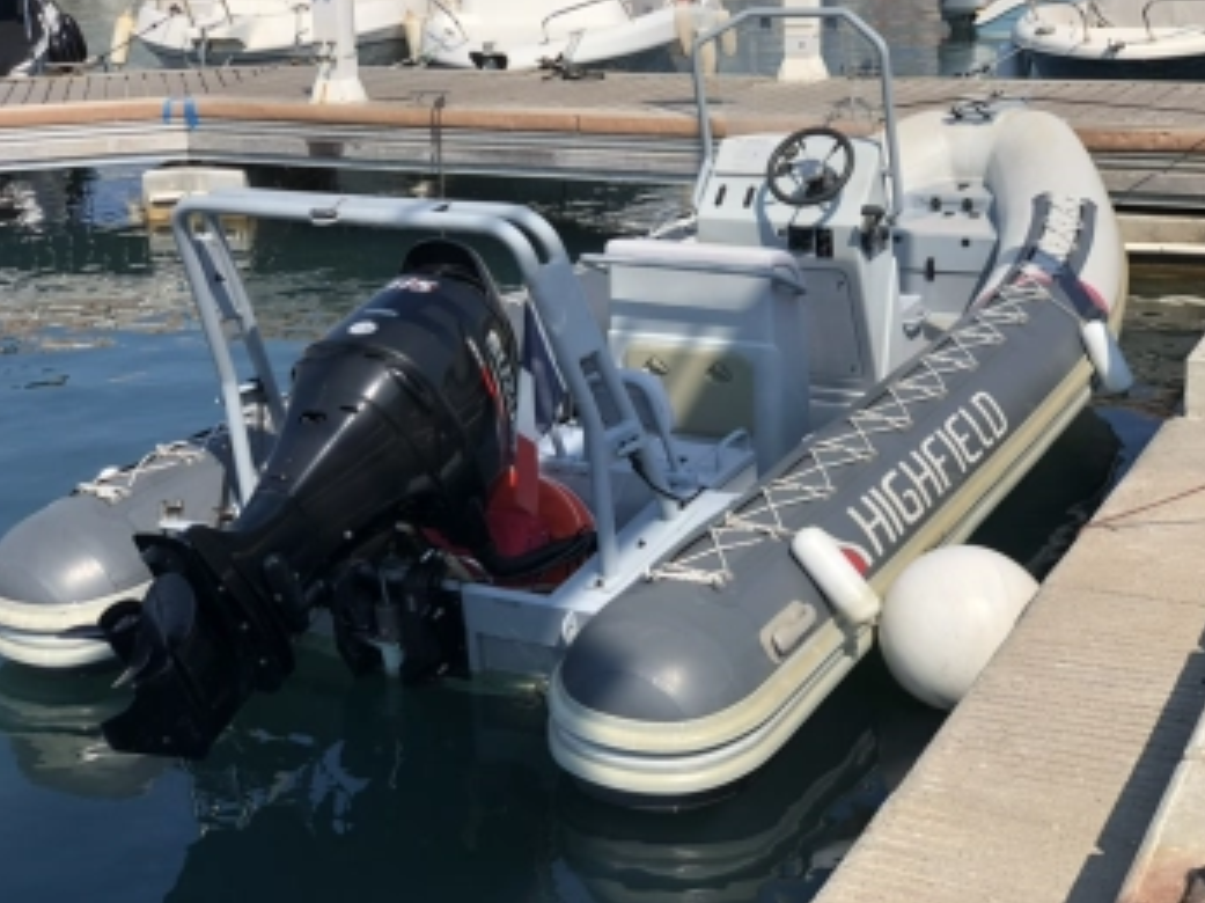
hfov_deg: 35.6
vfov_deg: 27.0
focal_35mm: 54
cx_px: 622
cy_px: 441
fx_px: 1879
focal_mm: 6
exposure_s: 1/1021
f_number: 2.4
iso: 16
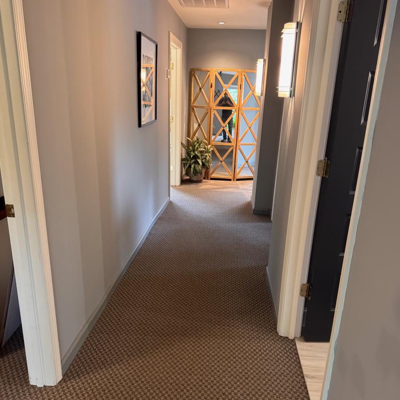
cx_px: 203
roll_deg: -1.7
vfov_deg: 55.4
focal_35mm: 29
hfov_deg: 55.6
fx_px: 379
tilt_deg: -19.1
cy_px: 230
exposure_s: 1/60
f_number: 1.78
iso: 640
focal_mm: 6.76
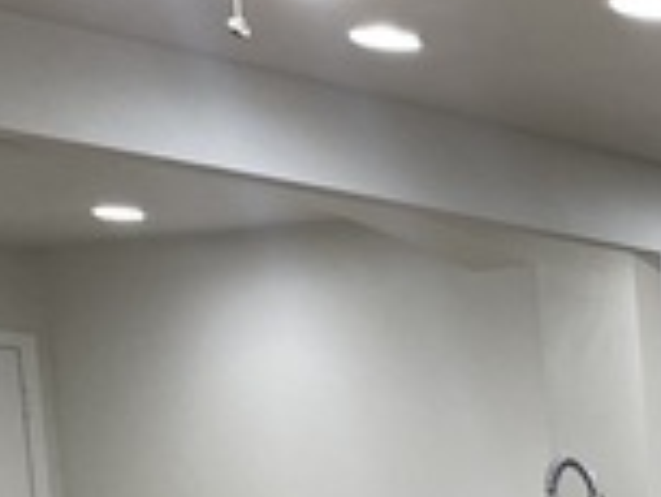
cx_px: 1428
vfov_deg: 11.8
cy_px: 977
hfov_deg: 13.9
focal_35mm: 113
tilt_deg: -9.3
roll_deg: +0.4
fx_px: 2159
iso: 80
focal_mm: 4.2
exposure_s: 1/60
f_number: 1.6
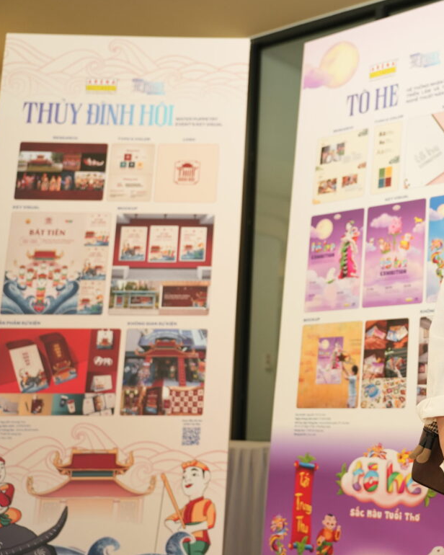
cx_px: 408
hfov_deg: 29.4
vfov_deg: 38.0
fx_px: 805
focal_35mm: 49
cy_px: 271
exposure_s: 1/160
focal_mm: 34
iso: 1000
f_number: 2.8
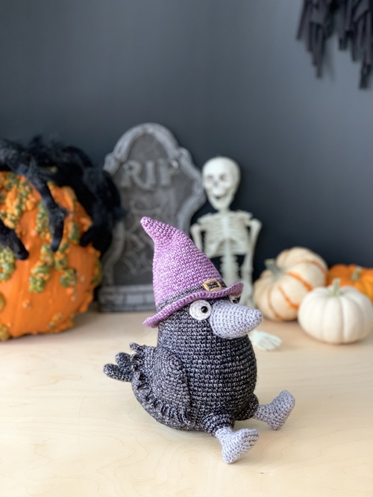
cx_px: 186
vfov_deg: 36.8
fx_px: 747
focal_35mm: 52
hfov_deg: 28.1
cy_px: 248
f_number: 2.4
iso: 160
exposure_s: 1/60
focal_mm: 6
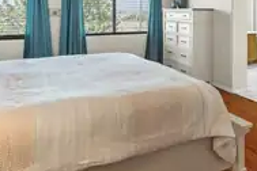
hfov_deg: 52.9
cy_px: 12
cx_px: 148
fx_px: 257
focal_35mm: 36
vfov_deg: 34.4
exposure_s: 1/1.67
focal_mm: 17
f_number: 8
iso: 400
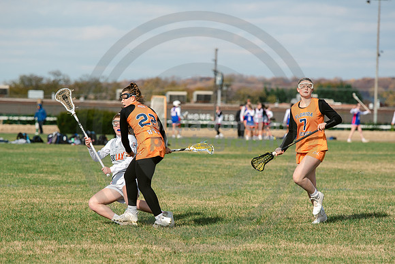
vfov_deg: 5.0
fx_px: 3000
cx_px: 182
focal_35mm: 273
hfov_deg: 7.5
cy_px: 180
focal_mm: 200
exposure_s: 1/1600
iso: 250
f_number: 5
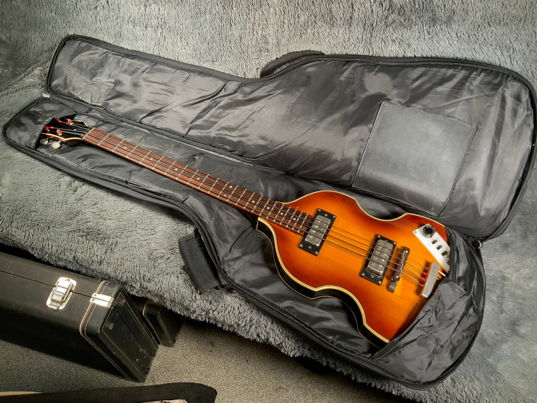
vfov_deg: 48.2
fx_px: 450
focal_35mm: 29
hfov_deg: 61.7
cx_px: 268
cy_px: 202
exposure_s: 1/60
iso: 64
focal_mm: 3
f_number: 1.8
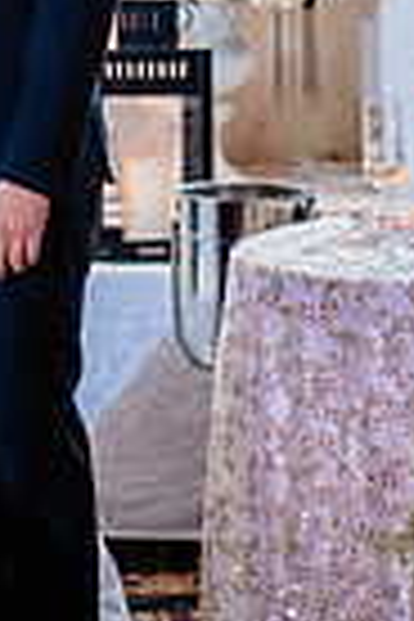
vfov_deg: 5.8
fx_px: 6089
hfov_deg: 3.8
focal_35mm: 353
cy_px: -52
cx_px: -806
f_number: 2
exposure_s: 1/160
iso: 640
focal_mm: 56
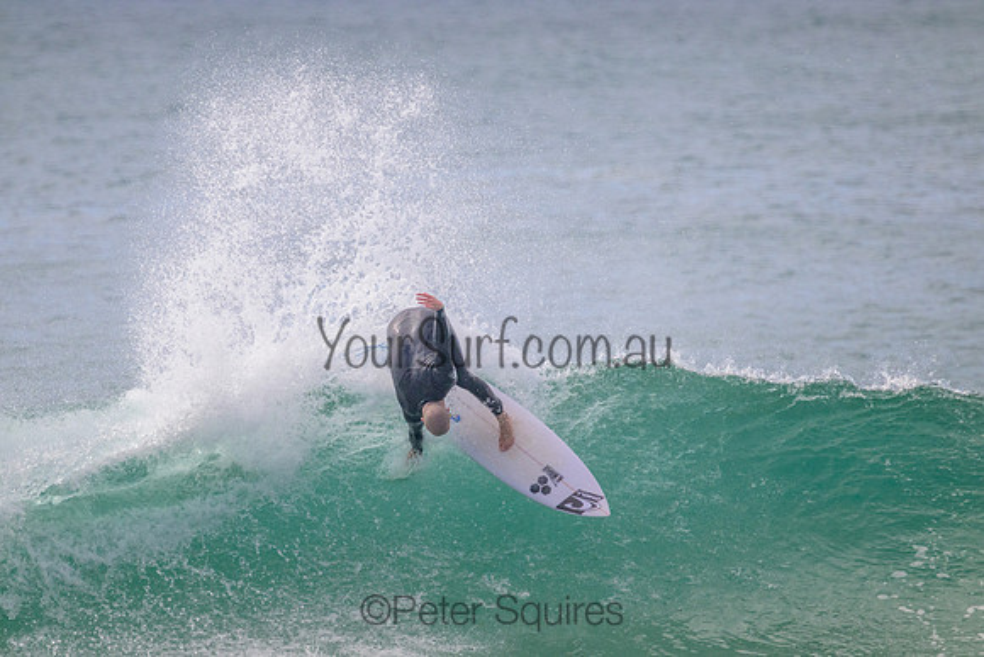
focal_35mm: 800
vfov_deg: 1.7
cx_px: 492
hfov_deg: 2.6
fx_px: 21871
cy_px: 328
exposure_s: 1/2000
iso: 1400
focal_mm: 800
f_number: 11
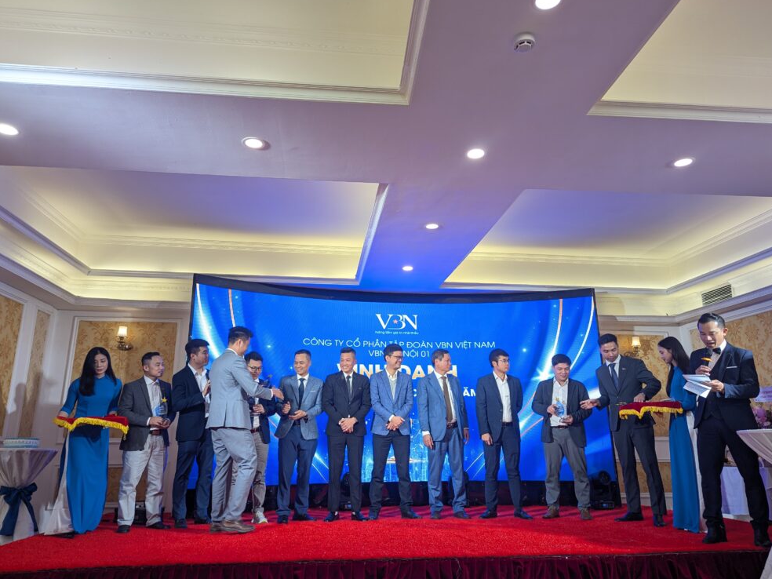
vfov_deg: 54.9
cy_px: 292
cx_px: 388
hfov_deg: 69.4
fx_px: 558
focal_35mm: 25
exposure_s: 1/100
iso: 94
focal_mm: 6.81
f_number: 1.85
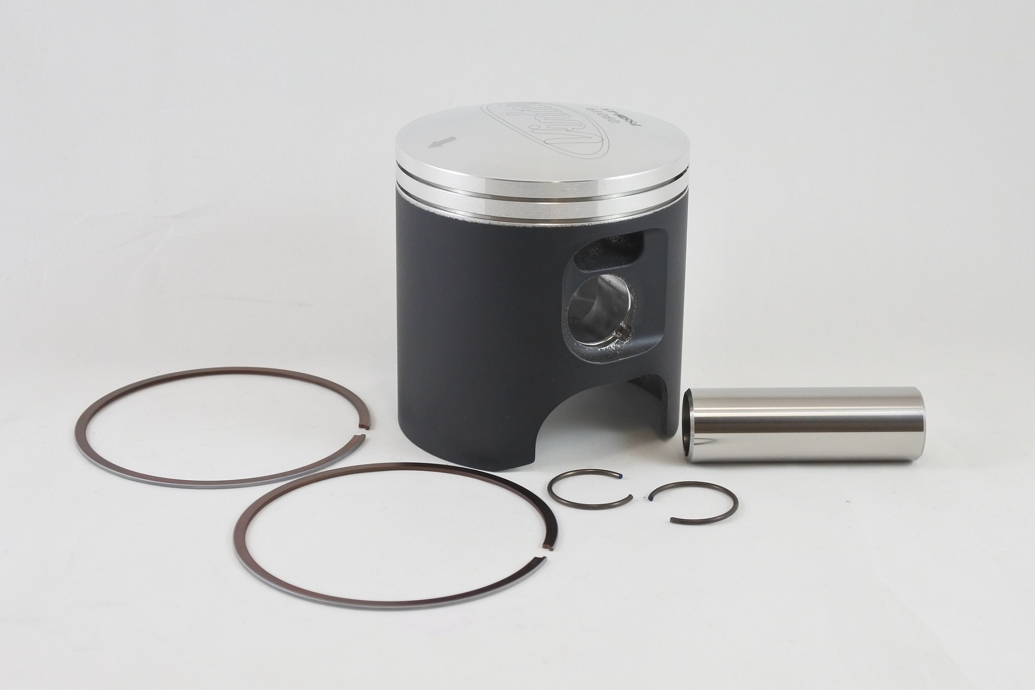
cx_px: 518
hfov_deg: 41.9
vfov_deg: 28.7
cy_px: 345
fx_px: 1351
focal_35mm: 47
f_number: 4.5
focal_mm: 17.6
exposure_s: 1/125
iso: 400
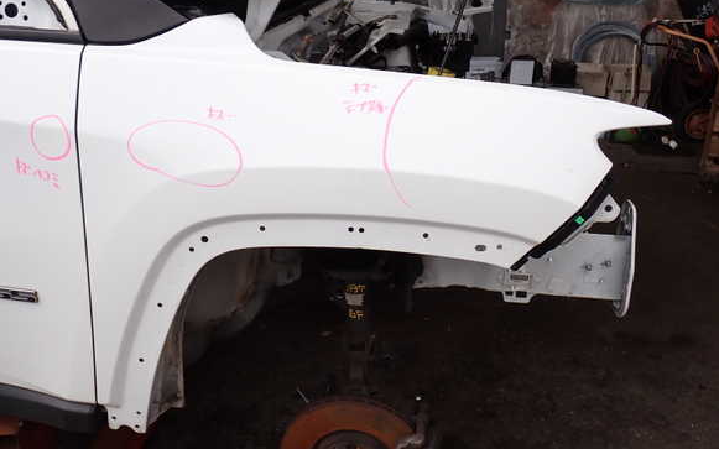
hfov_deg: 55.3
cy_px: 204
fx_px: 686
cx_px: 350
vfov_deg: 36.2
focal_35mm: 35
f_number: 3.2
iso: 100
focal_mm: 5.79
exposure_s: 1/800
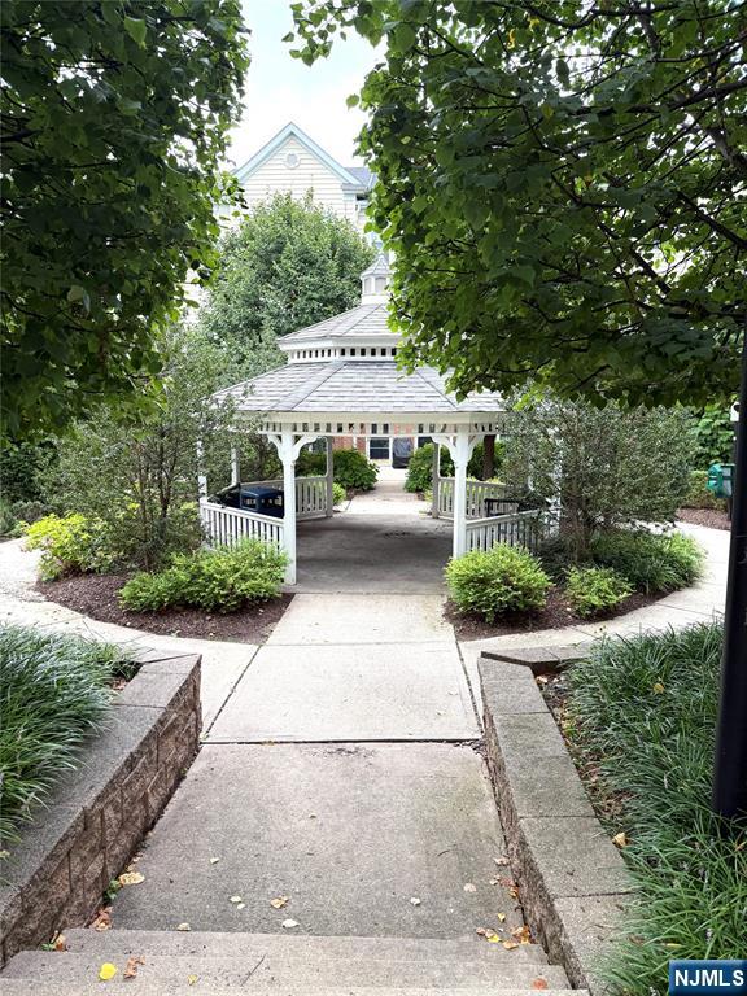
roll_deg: +0.0
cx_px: 374
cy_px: 498
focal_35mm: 24
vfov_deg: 71.6
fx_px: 691
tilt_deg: -7.2
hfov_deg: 56.8
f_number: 1.78
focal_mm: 6.76
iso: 100
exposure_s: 1/448
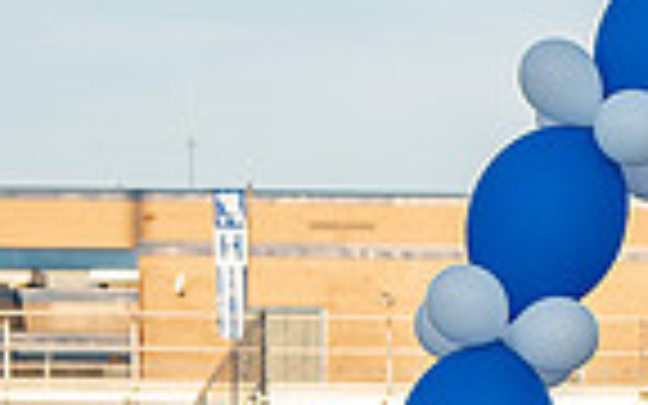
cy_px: 520
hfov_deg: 6.7
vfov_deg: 4.3
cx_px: 1209
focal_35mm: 307
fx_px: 5422
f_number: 6.3
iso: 100
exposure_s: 1/125
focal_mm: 58
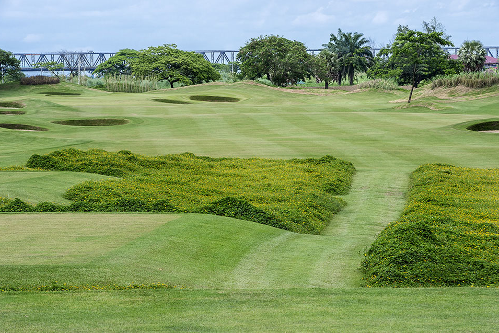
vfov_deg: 6.8
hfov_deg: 10.2
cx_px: 249
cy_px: 166
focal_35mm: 201
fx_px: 2786
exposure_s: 1/200
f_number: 22
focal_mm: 200
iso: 400
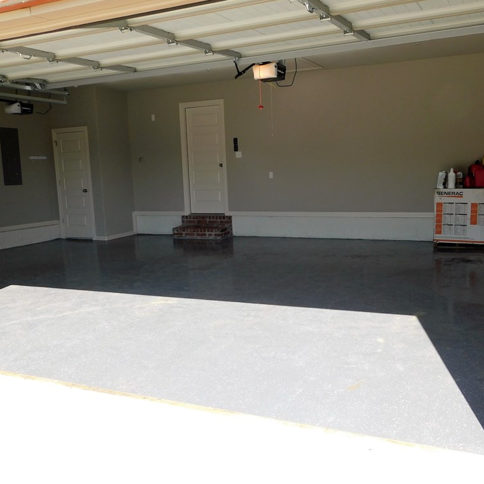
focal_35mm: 34
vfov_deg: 48.4
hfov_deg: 48.4
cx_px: 266
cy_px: 245
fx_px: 538
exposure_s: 1/500
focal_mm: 4.9
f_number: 3.2
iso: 125
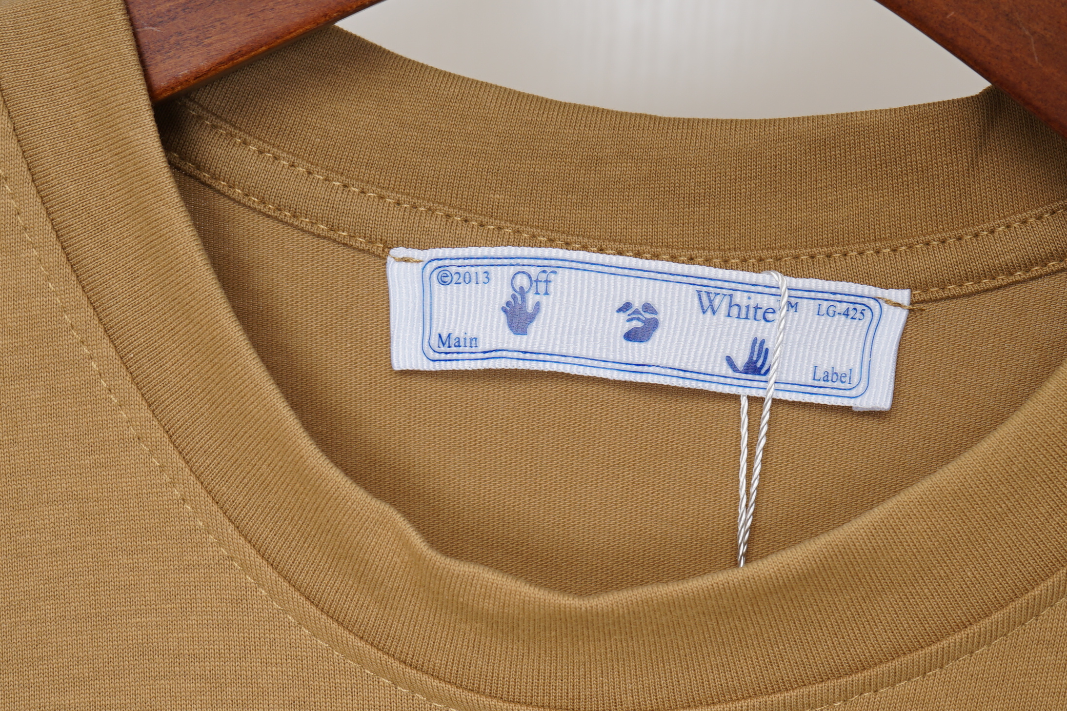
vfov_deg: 15.2
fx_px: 2667
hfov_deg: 22.6
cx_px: 653
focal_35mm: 90
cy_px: 388
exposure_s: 1/100
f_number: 8
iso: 160
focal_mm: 50
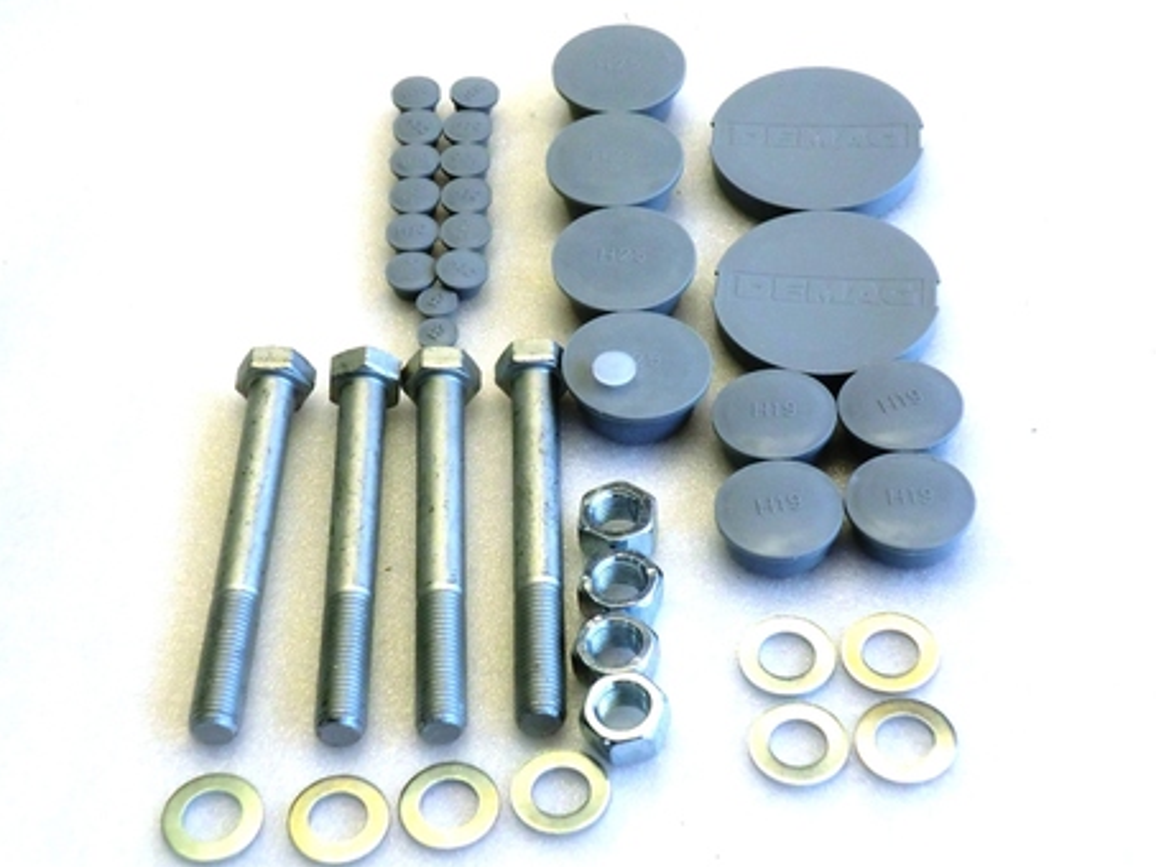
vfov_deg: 23.3
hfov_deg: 30.7
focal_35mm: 63
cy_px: 430
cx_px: 577
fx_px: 2104
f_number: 4.3
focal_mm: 11.16
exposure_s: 1/60
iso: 200
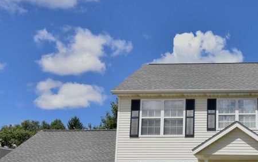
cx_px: 220
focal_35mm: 49
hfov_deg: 38.8
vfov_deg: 25.6
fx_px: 345
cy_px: 144
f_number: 8
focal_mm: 14
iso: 1600
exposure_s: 1/4000
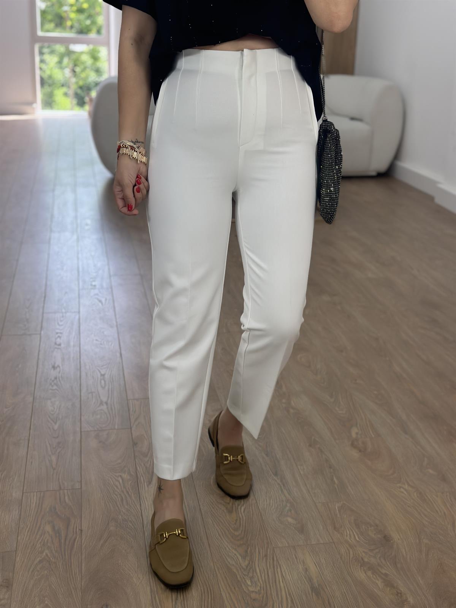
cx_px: 228
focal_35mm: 48
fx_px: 843
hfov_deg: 30.3
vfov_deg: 39.7
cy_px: 304
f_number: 1.78
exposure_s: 1/604
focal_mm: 6.86
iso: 80
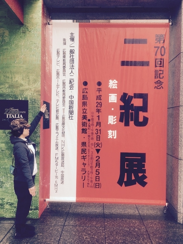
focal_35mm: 29
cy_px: 122
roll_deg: -1.4
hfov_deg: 48.2
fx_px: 204
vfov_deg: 61.7
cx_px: 92
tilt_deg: +0.5
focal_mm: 4.15
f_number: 2.2
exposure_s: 1/60
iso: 25
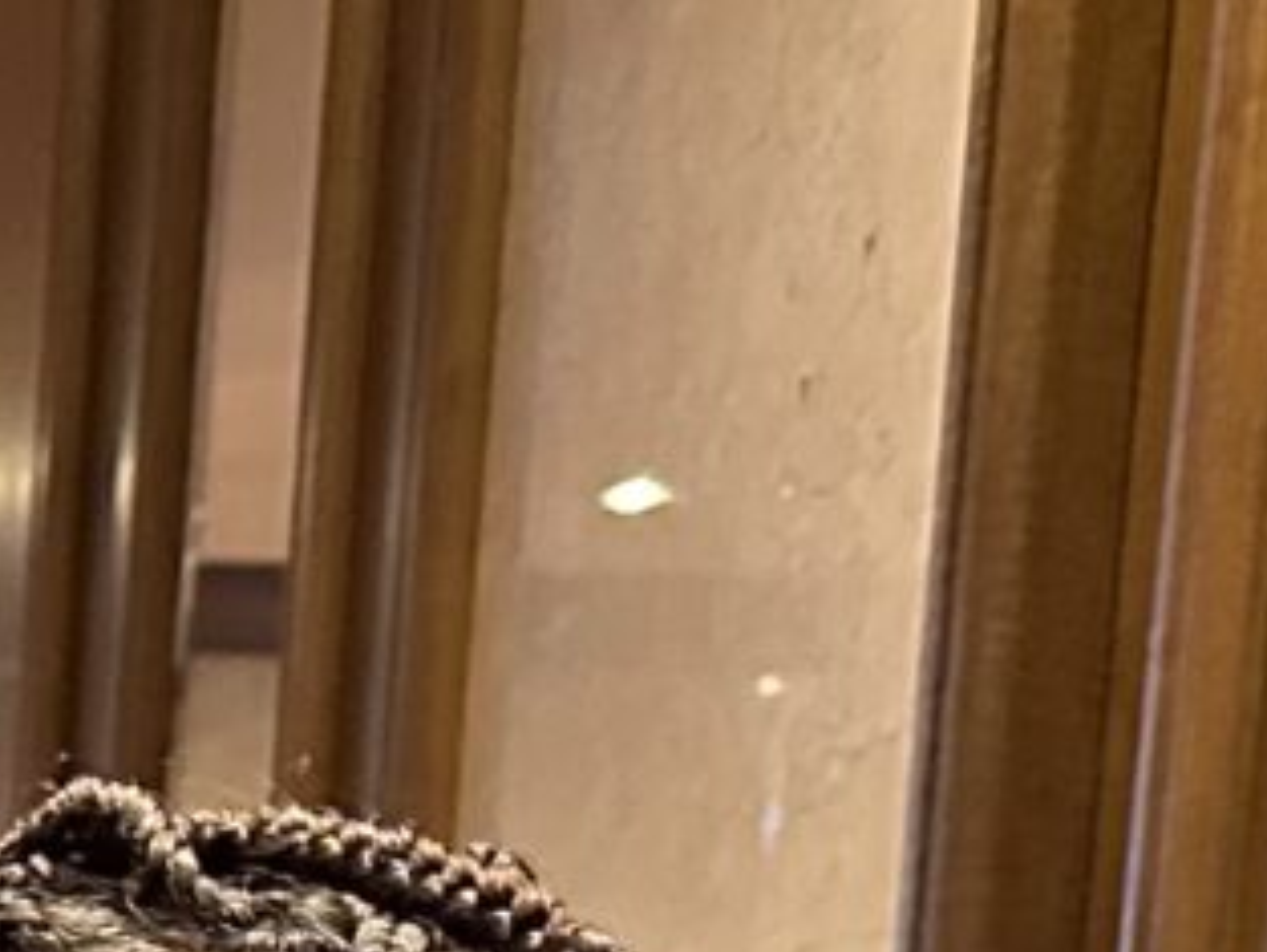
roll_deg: -0.8
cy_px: 3075
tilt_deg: -12.4
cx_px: -1623
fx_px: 5749
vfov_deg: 7.9
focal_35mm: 157
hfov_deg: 10.9
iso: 500
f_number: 1.78
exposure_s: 1/50
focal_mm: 6.86
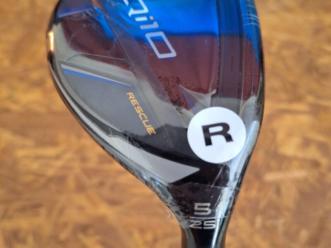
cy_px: 124
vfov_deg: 58.9
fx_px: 220
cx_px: 166
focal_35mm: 23
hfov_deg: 73.9
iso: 400
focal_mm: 5.54
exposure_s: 1/25
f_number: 1.8
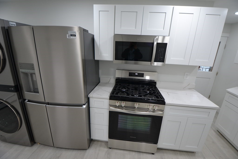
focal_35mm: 15
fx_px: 99
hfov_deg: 100.4
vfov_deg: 77.3
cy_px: 80
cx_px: 119
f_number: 4
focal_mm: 10
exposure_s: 1/60
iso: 400
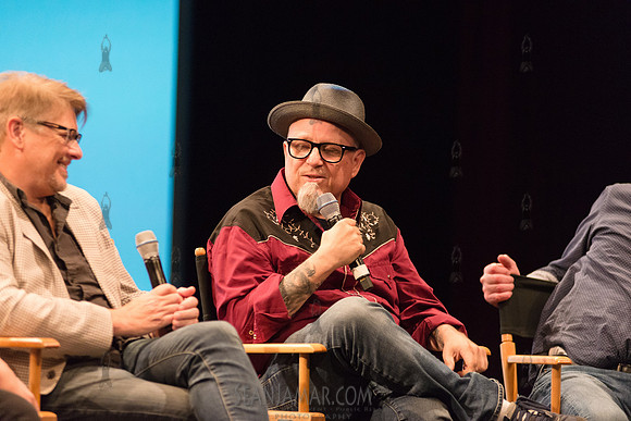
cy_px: 210
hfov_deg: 13.2
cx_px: 316
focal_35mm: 155
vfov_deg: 8.9
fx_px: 2717
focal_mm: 155
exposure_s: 1/200
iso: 4000
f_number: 3.2
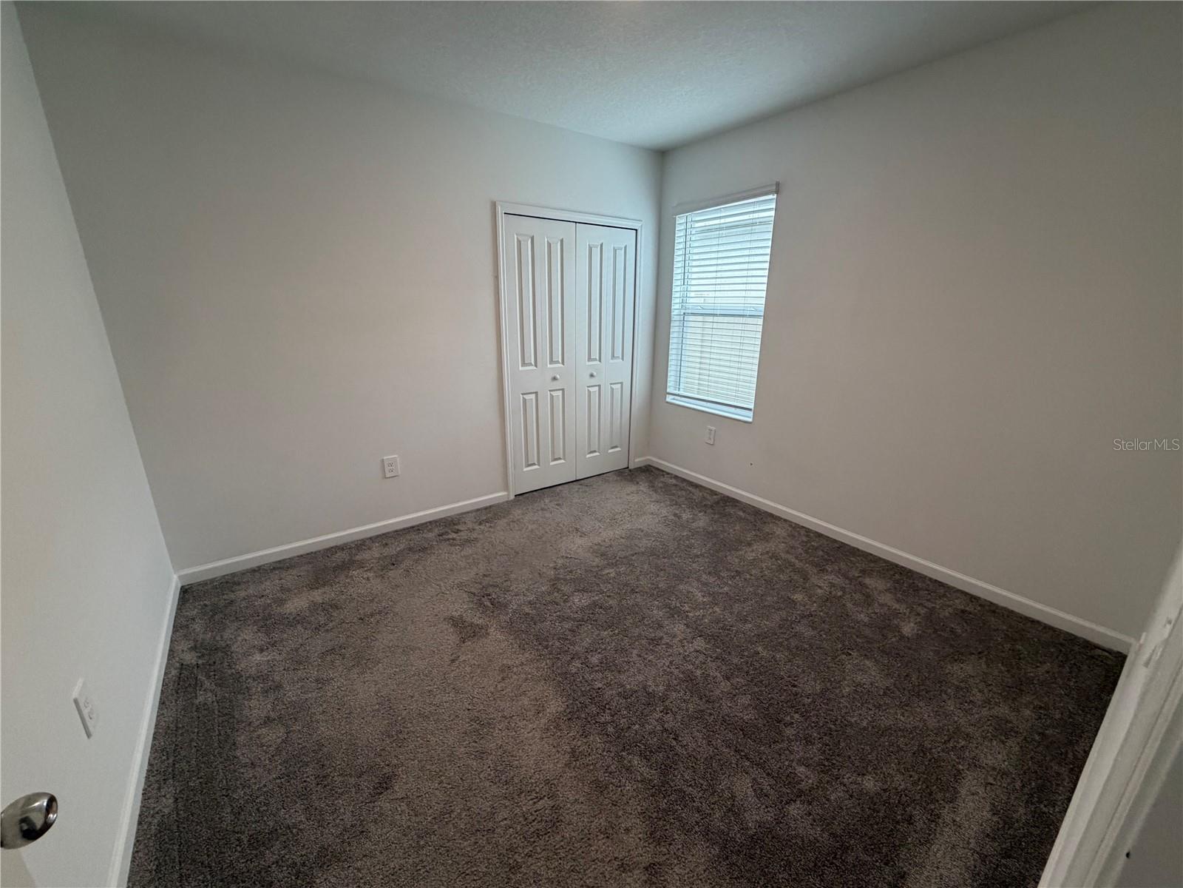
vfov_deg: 85.7
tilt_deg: -17.2
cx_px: 592
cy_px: 444
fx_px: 478
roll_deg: +1.3
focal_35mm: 14
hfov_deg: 102.1
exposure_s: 1/120
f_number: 2.2
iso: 250
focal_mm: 2.22
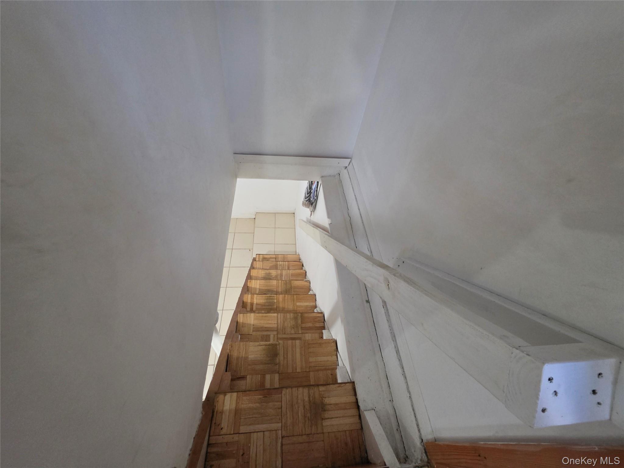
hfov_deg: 106.2
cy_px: 234
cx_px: 312
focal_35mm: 13
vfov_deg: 89.9
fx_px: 234
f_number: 1.9
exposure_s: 1/60
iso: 640
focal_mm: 2.2
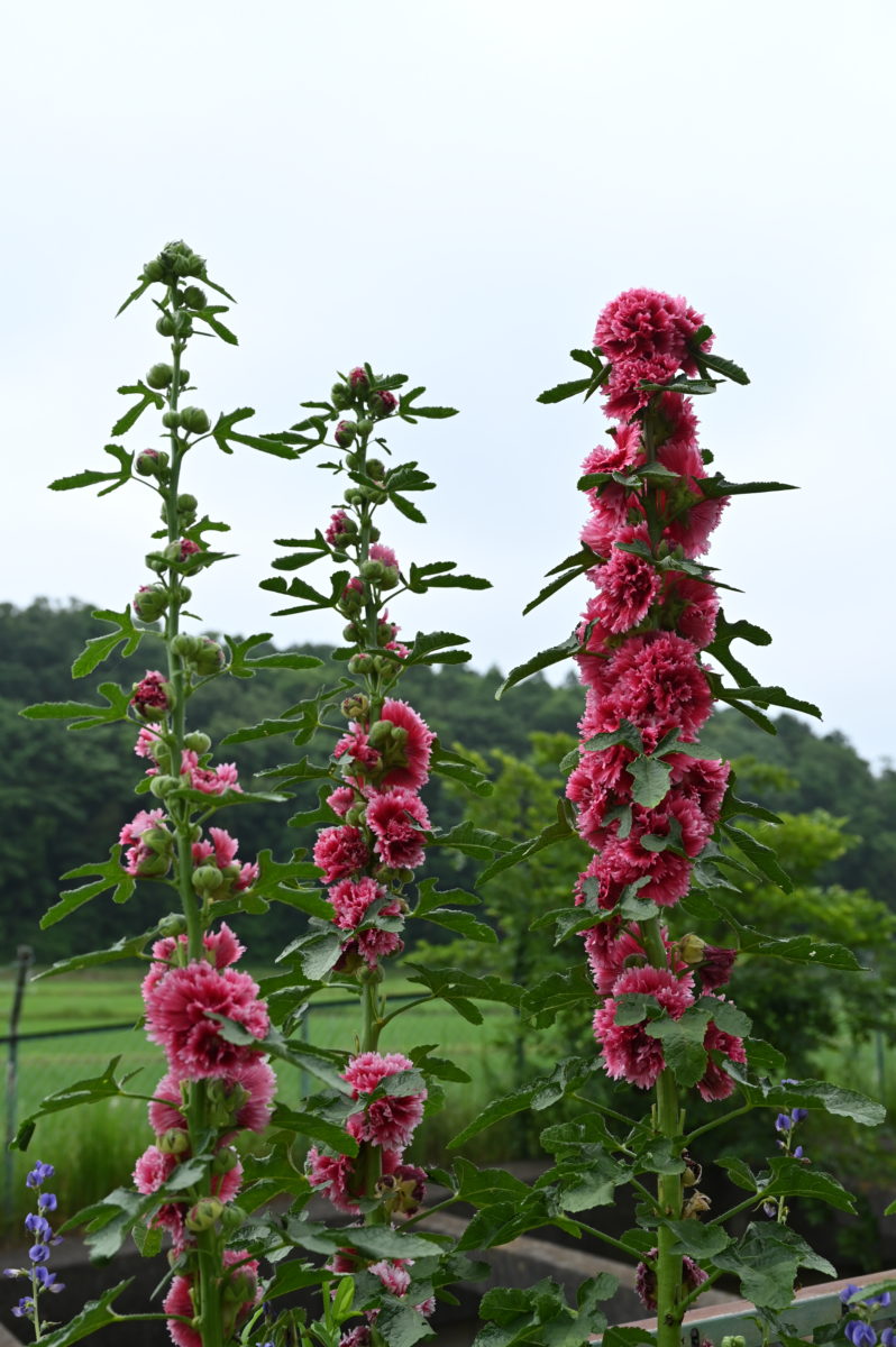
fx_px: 1645
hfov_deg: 30.5
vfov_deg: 44.5
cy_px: 674
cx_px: 448
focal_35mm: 44
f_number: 5.6
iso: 400
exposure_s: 1/1000
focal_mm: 44
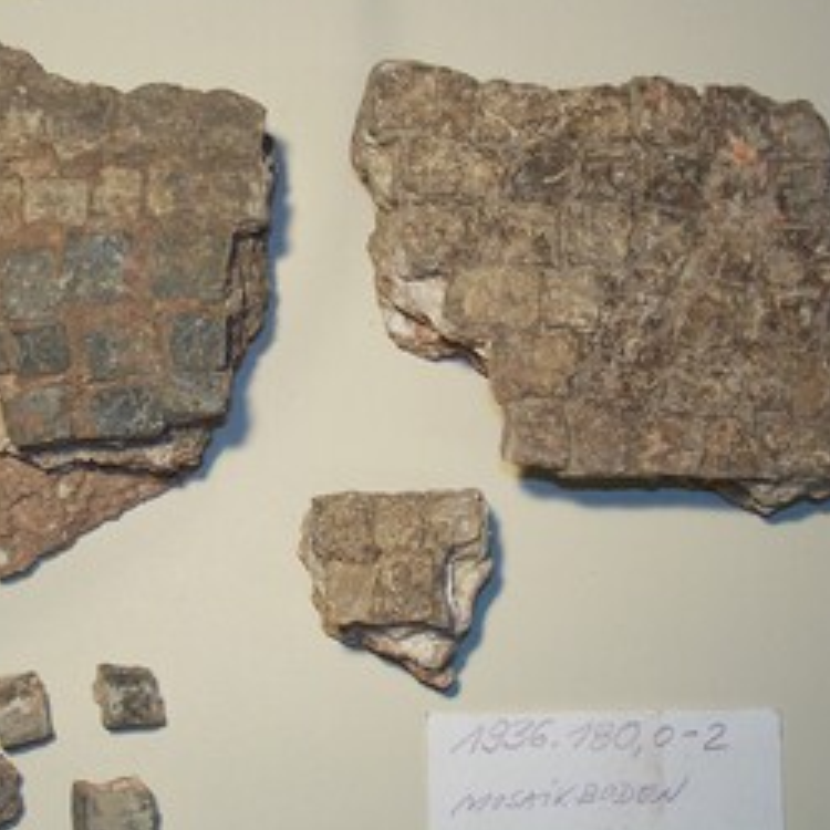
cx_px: 242
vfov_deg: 25.7
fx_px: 1818
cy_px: 455
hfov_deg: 25.5
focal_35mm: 67
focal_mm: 9.1
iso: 80
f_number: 3.2
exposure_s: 1/80
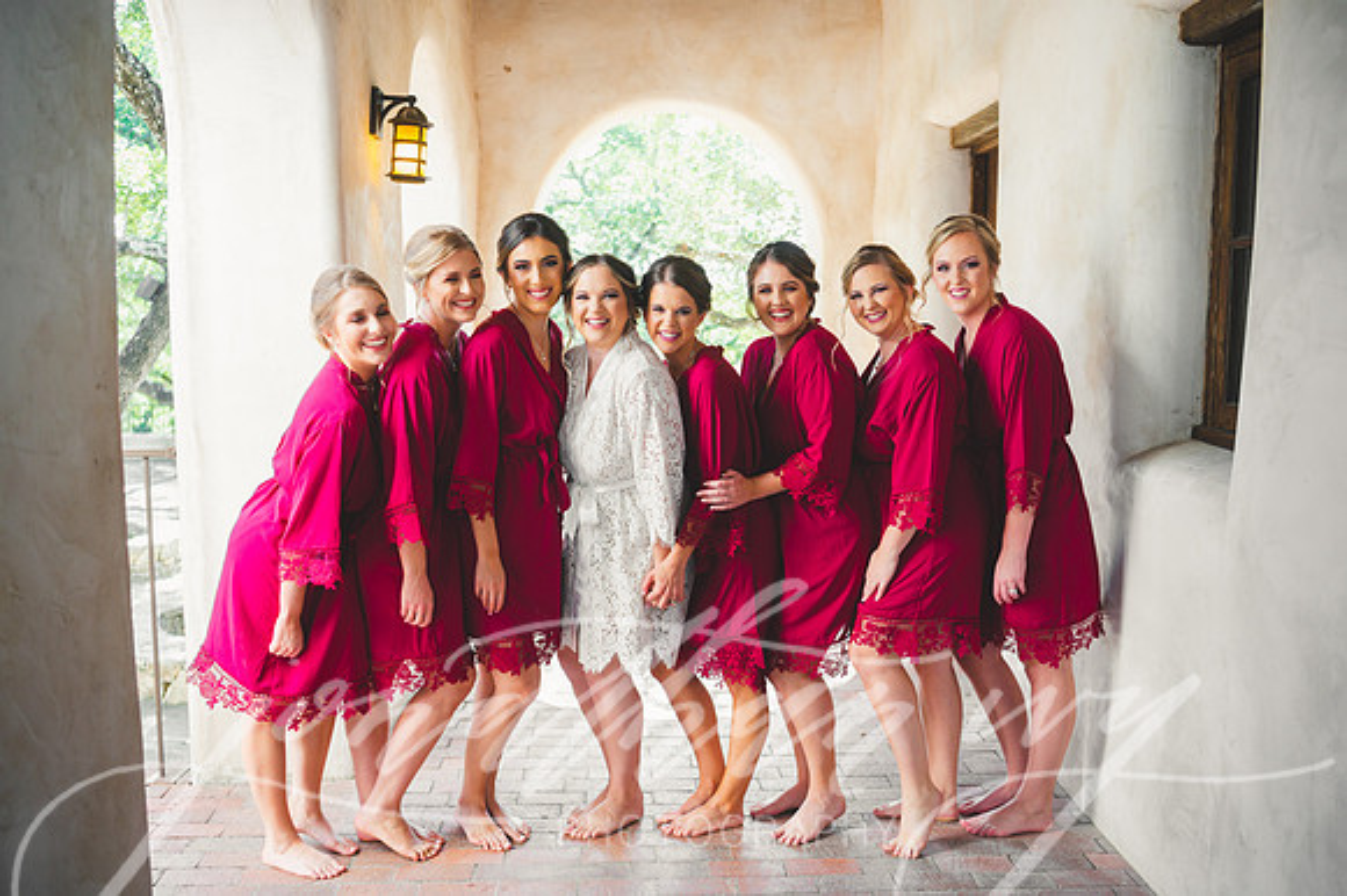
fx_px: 1271
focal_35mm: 34
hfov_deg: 55.8
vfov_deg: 38.8
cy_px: 448
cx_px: 674
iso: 250
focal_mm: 34
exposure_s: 1/160
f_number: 2.8
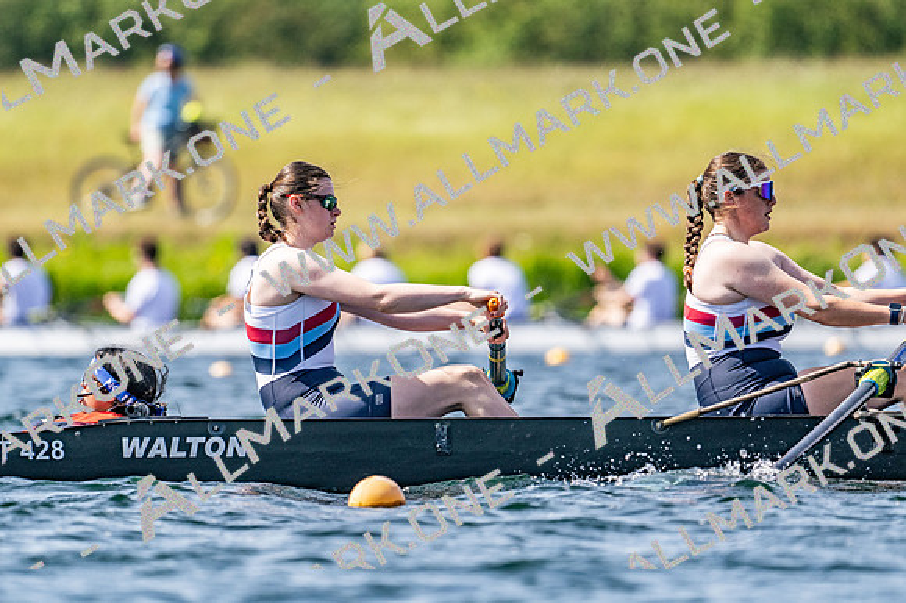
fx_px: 15091
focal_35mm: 600
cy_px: 302
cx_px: 453
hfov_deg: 3.4
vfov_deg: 2.3
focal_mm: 400
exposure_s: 1/2500
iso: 250
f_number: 4.5
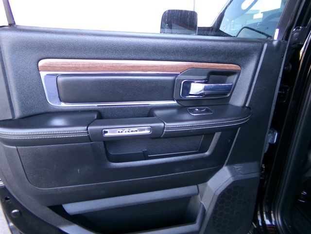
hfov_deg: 71.6
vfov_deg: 56.8
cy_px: 117
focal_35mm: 24
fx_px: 216
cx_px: 156
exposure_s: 1/25
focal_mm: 4.3
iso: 200
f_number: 3.7
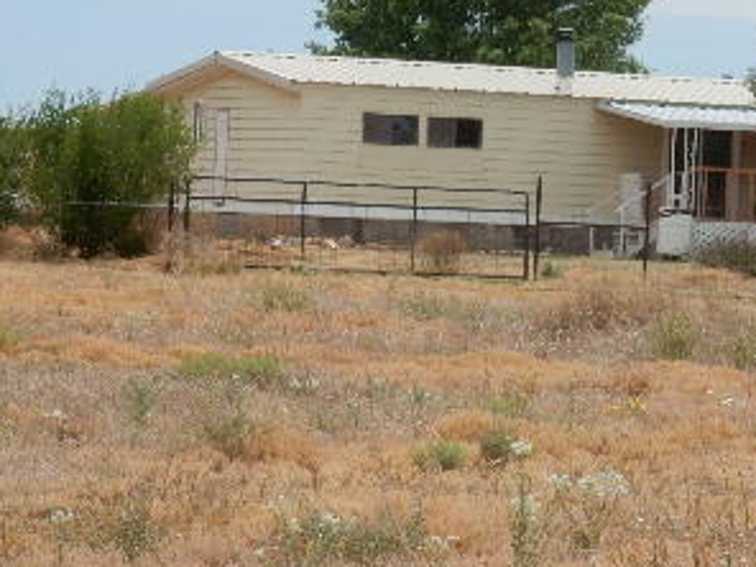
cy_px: 250
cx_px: 713
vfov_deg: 6.9
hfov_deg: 9.2
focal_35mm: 214
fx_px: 4674
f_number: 5.3
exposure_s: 1/1000
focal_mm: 17.6
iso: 125
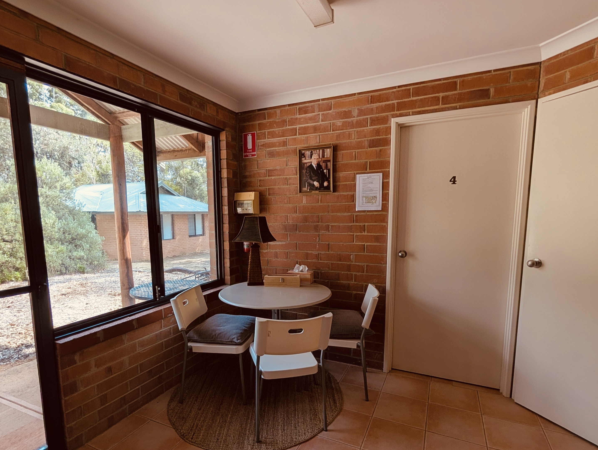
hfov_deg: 90.9
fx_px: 294
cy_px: 251
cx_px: 288
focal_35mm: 17
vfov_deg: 74.6
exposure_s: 1/387
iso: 53
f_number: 1.7
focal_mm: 2.02
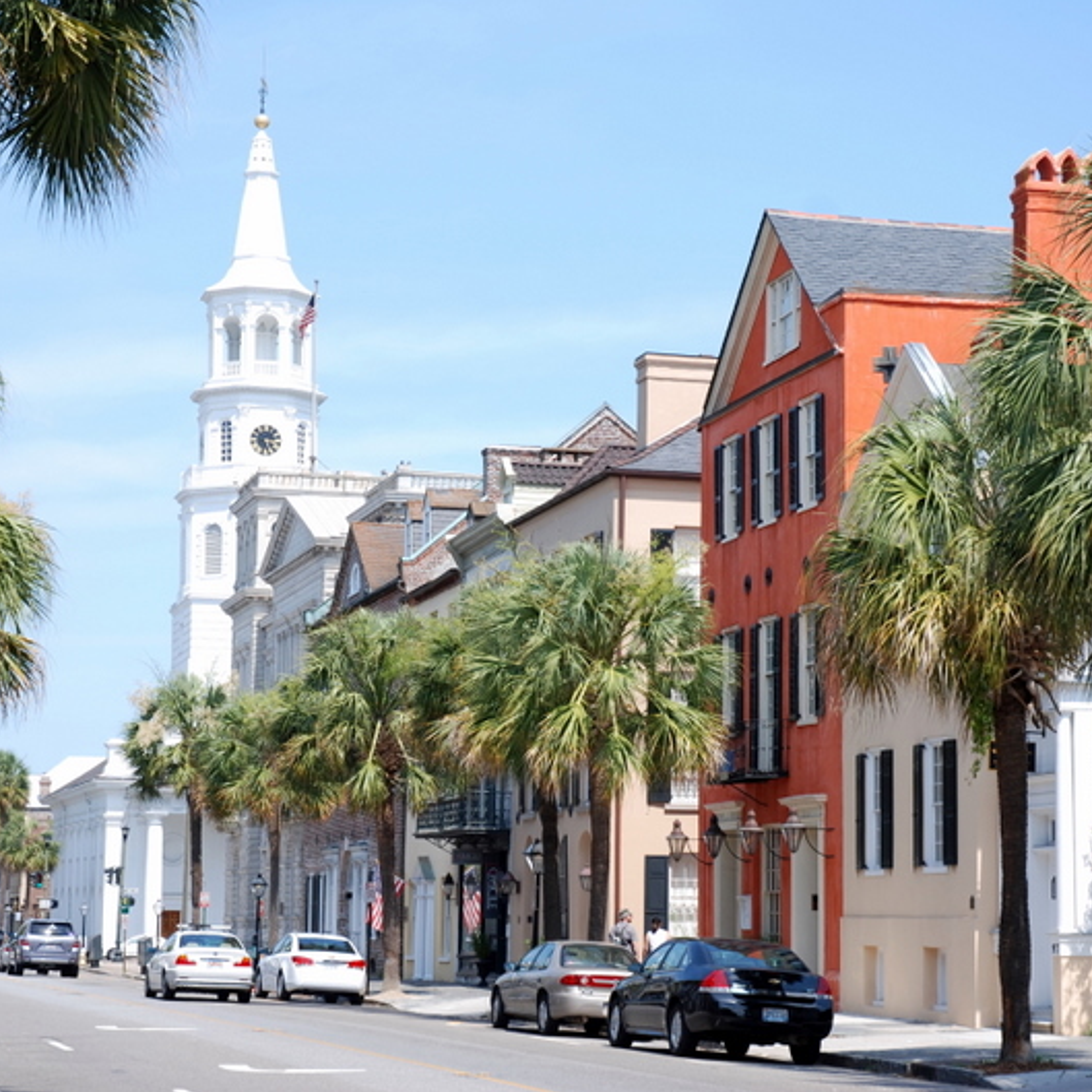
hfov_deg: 20.4
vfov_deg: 20.4
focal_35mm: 85
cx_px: 574
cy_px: 545
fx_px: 3034
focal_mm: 44
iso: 100
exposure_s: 1/200
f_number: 7.1
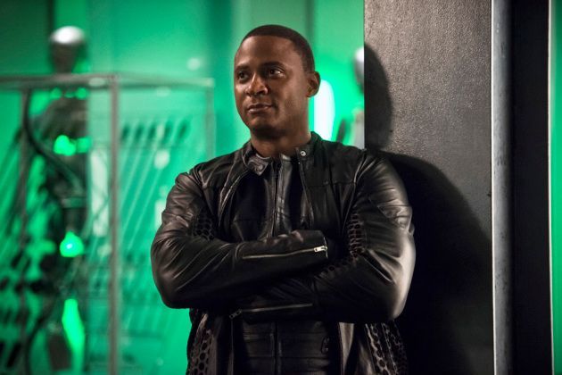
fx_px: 2185
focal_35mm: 140
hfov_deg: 14.7
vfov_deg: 9.8
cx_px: 281
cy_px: 188
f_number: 2.8
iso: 6400
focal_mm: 140
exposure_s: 1/200
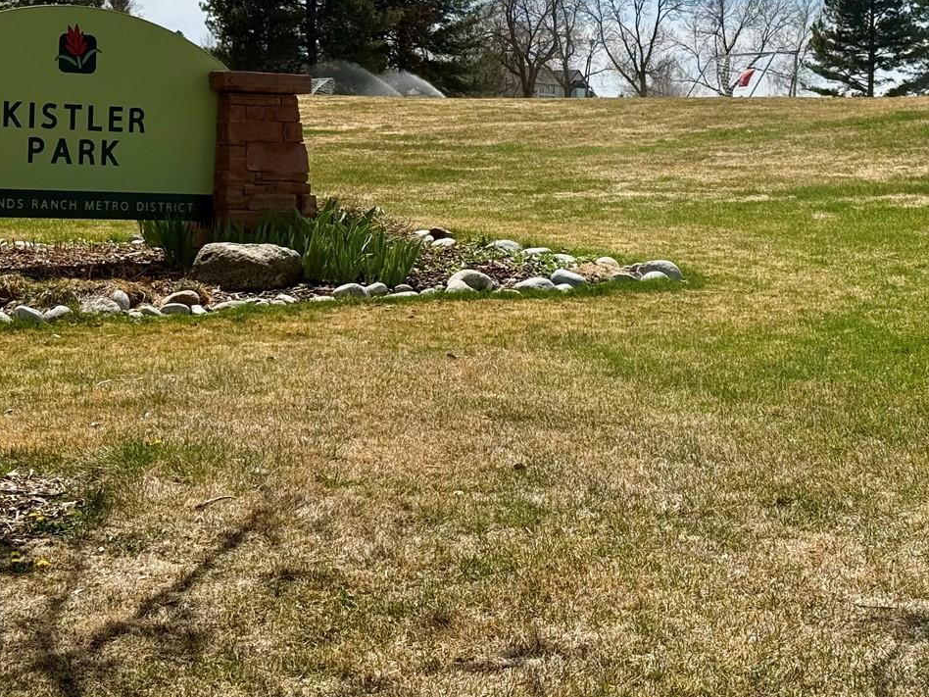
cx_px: 498
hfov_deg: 24.1
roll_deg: -1.7
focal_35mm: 81
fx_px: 2174
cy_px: 131
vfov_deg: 18.0
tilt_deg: +1.9
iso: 64
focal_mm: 6.76
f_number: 1.78
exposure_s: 1/7143
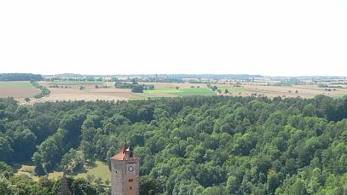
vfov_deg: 13.2
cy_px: 79
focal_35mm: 92
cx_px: 148
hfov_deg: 23.1
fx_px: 847
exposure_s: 1/200
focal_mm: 7.1
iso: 80
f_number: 5.6
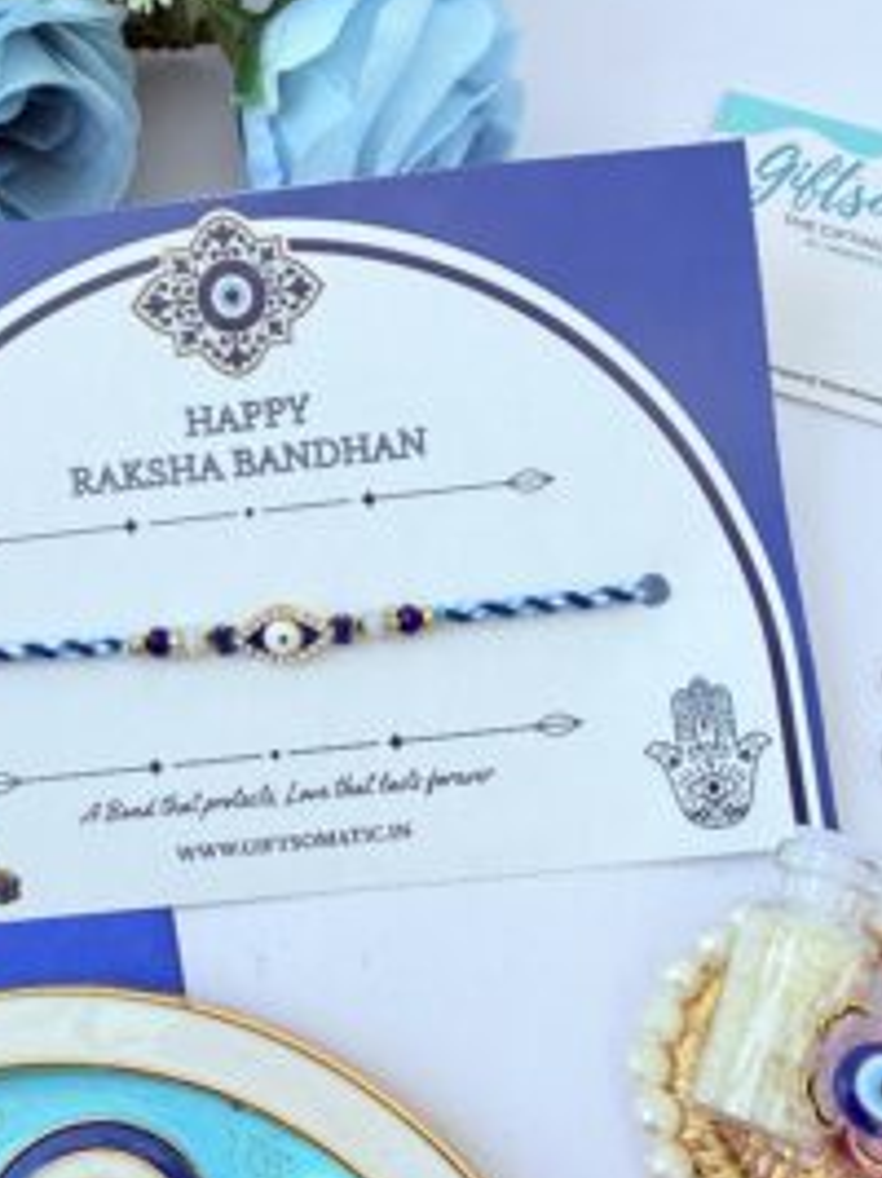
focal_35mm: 36
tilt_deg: -71.0
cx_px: 318
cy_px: 609
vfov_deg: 51.4
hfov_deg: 39.3
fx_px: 1224
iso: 80
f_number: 2.2
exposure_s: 1/100
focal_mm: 2.22
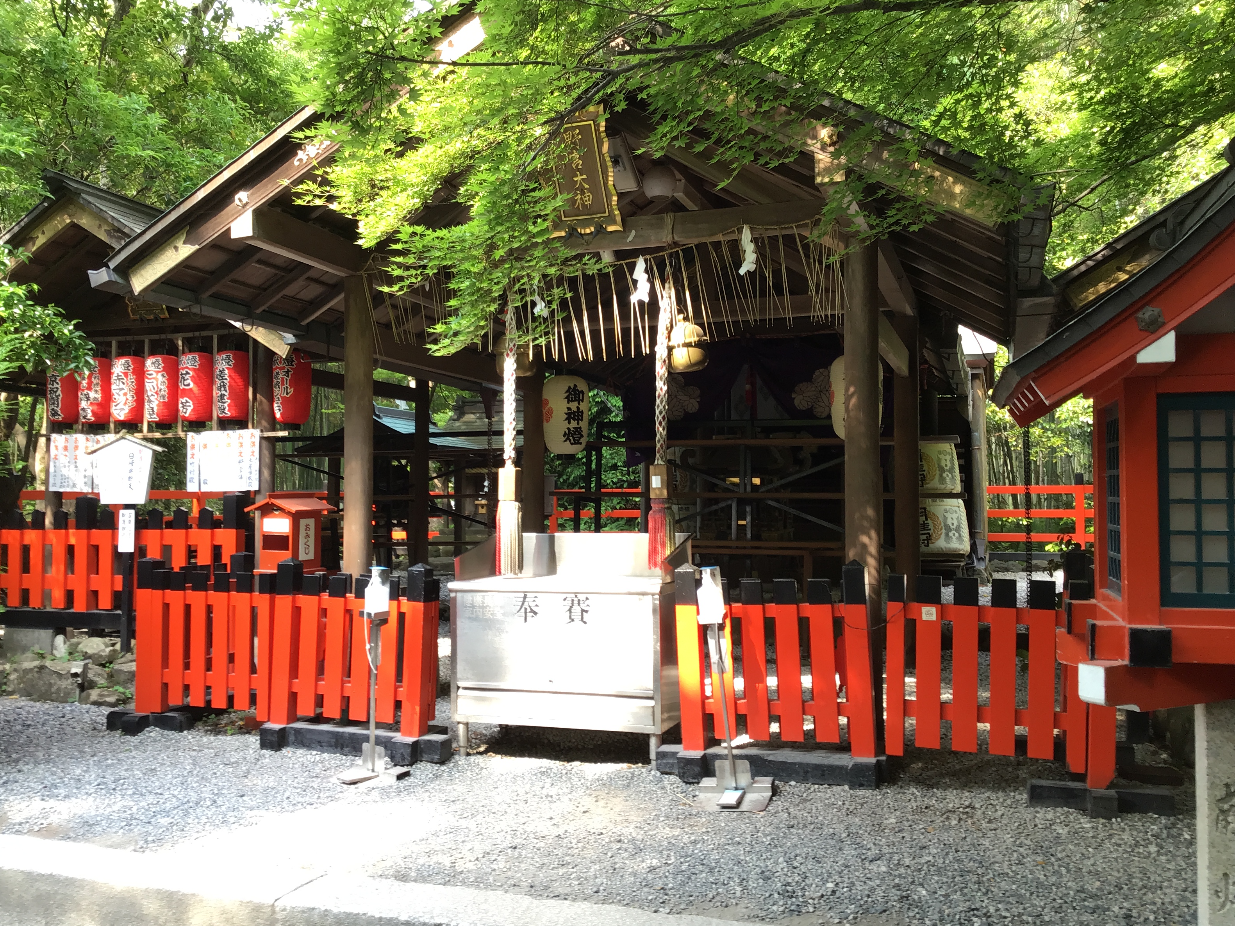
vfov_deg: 44.2
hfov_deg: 56.8
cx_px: 598
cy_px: 466
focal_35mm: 32
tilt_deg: +1.3
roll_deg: +0.0
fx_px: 1142
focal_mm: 3.3
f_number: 2.4
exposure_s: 1/60
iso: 32
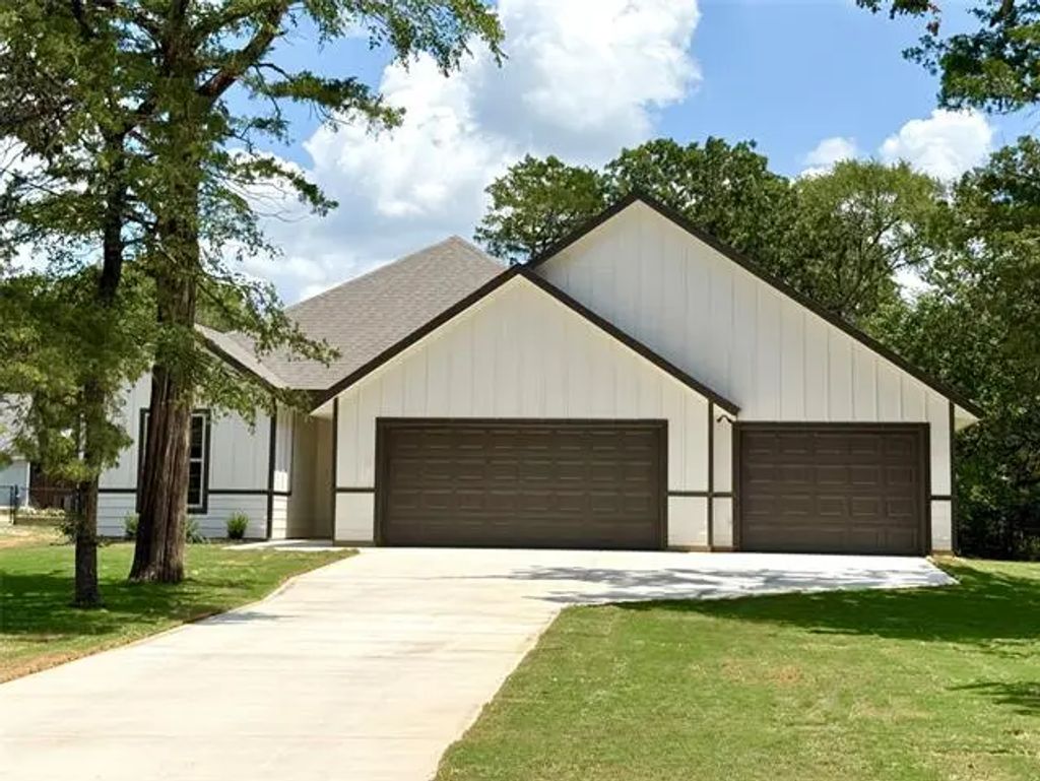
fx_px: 1443
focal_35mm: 48
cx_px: 520
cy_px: 390
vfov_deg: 30.3
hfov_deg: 39.6
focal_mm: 6.76
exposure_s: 1/6536
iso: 64
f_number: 1.78
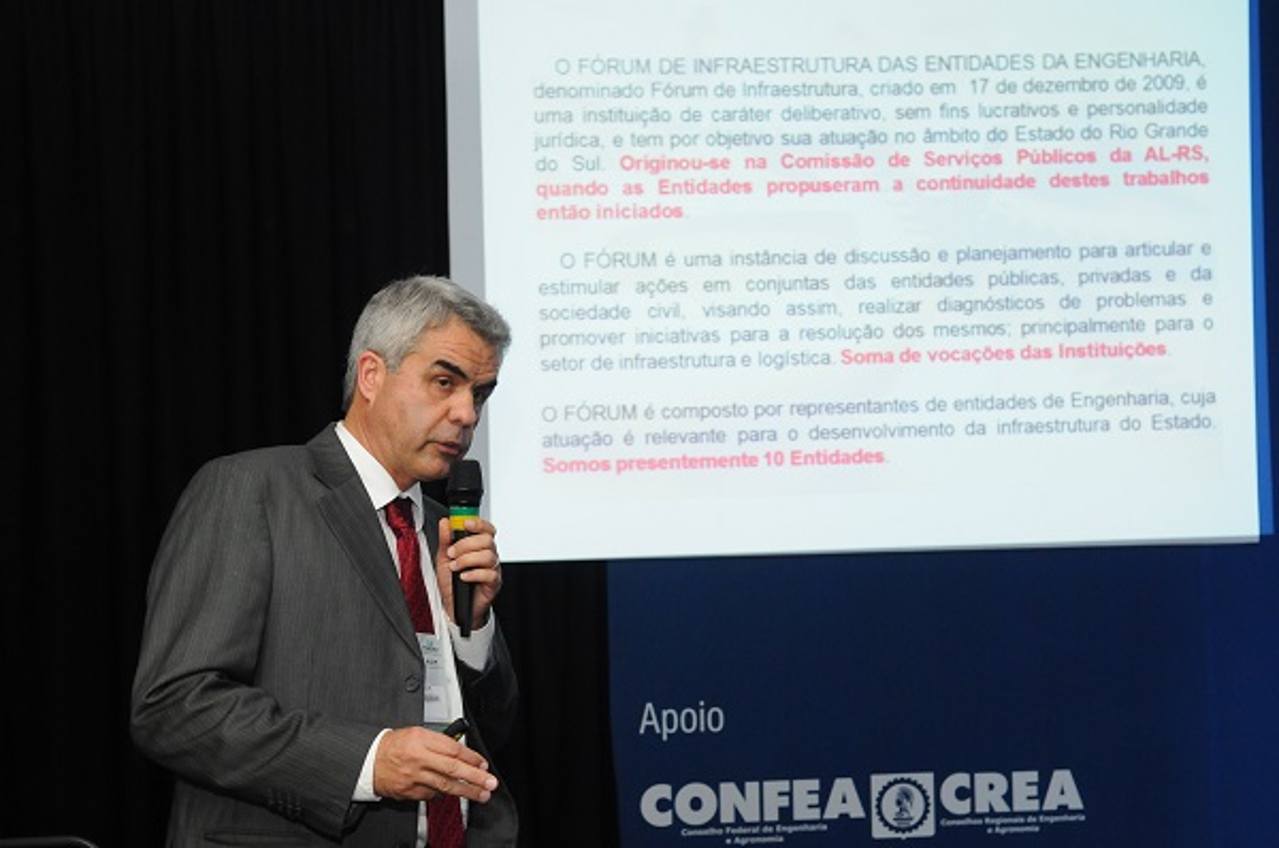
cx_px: 640
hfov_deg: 35.1
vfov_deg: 23.7
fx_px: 2022
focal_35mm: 57
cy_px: 424
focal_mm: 38
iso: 1250
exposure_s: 1/250
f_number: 4.5
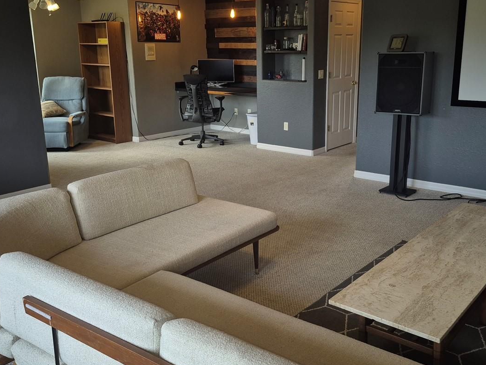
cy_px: 173
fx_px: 492
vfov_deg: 40.7
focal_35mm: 35
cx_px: 261
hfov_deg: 52.6
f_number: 1.8
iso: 64
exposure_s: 1/60
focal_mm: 5.4
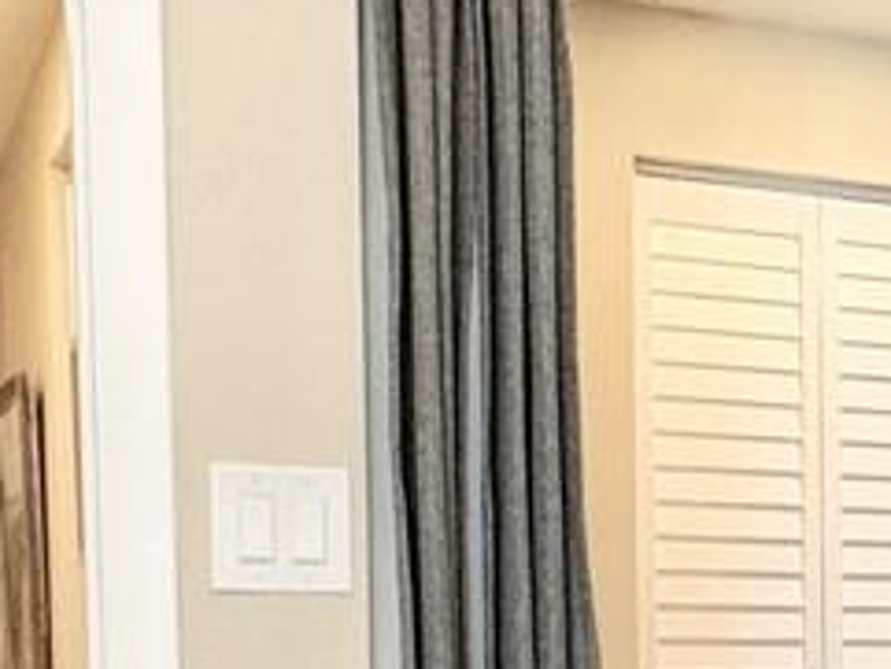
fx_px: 2395
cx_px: 1494
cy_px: 776
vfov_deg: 15.4
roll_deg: -0.7
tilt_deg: -3.8
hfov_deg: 17.8
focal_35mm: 93
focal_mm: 2.22
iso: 160
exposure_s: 1/120
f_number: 2.2
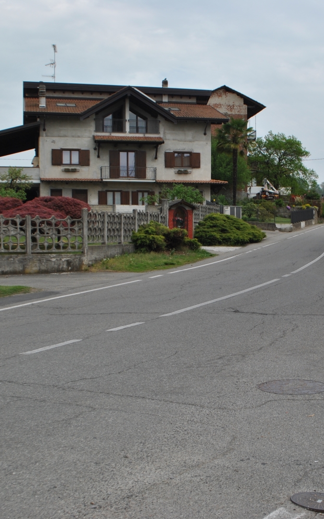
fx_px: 720
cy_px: 260
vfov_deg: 39.6
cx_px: 231
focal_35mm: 51
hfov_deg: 25.1
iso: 100
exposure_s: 1/200
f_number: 7.1
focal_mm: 22
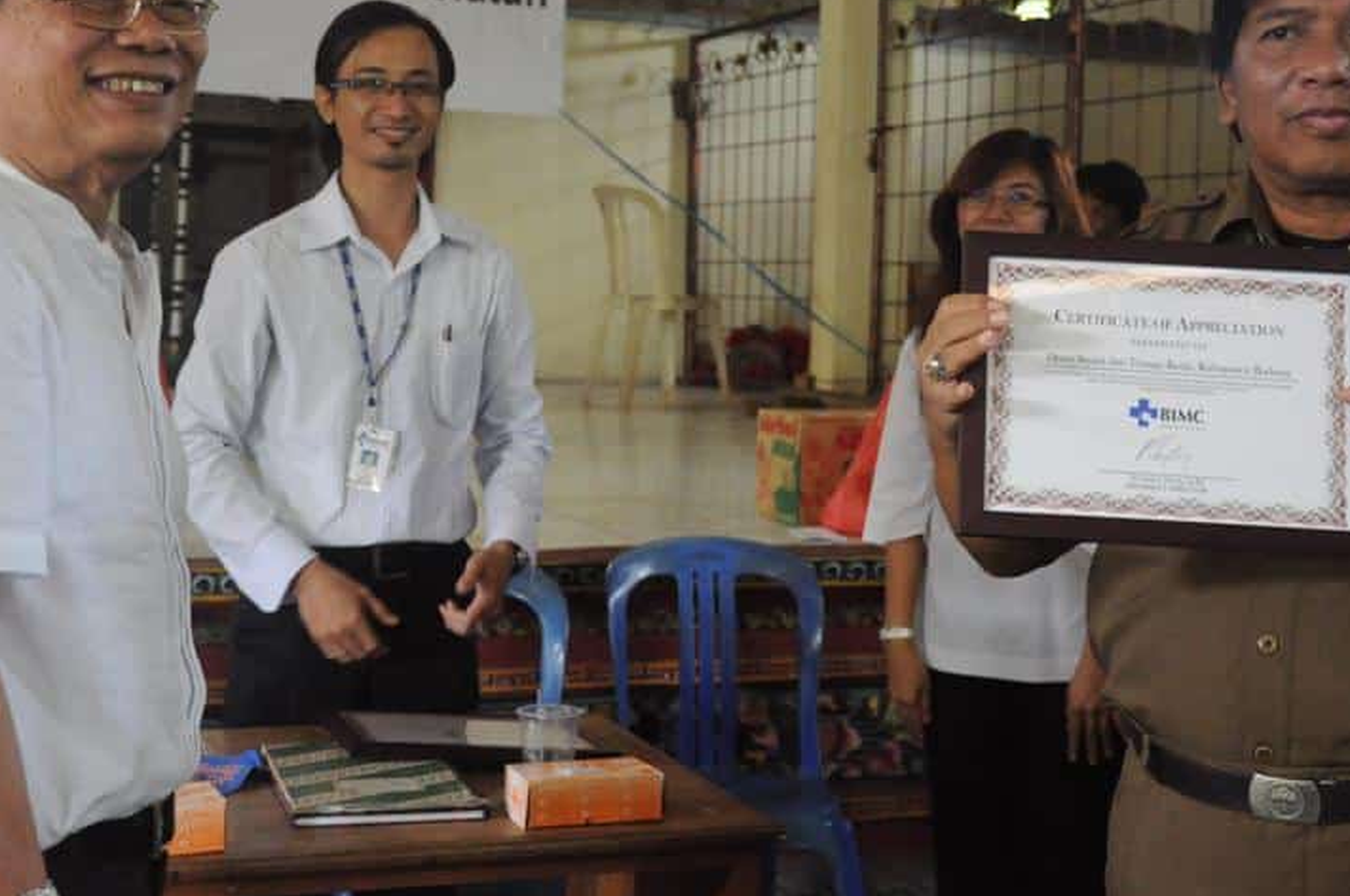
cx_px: 669
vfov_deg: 23.6
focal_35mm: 57
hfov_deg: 35.1
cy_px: 295
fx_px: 2135
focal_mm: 28
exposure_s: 1/60
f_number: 4
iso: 3200
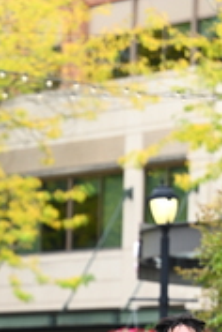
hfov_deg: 3.4
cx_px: -7
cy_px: 386
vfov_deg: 5.1
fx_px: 3727
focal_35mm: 403
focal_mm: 130
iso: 640
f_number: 2.8
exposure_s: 1/1600
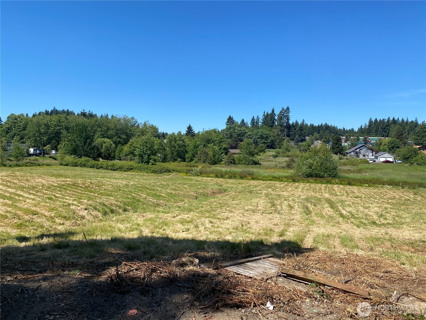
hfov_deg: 67.3
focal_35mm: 26
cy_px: 160
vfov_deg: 53.1
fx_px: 320
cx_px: 213
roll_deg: -0.3
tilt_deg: -2.0
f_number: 1.8
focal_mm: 4.25
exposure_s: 1/2410
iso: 32
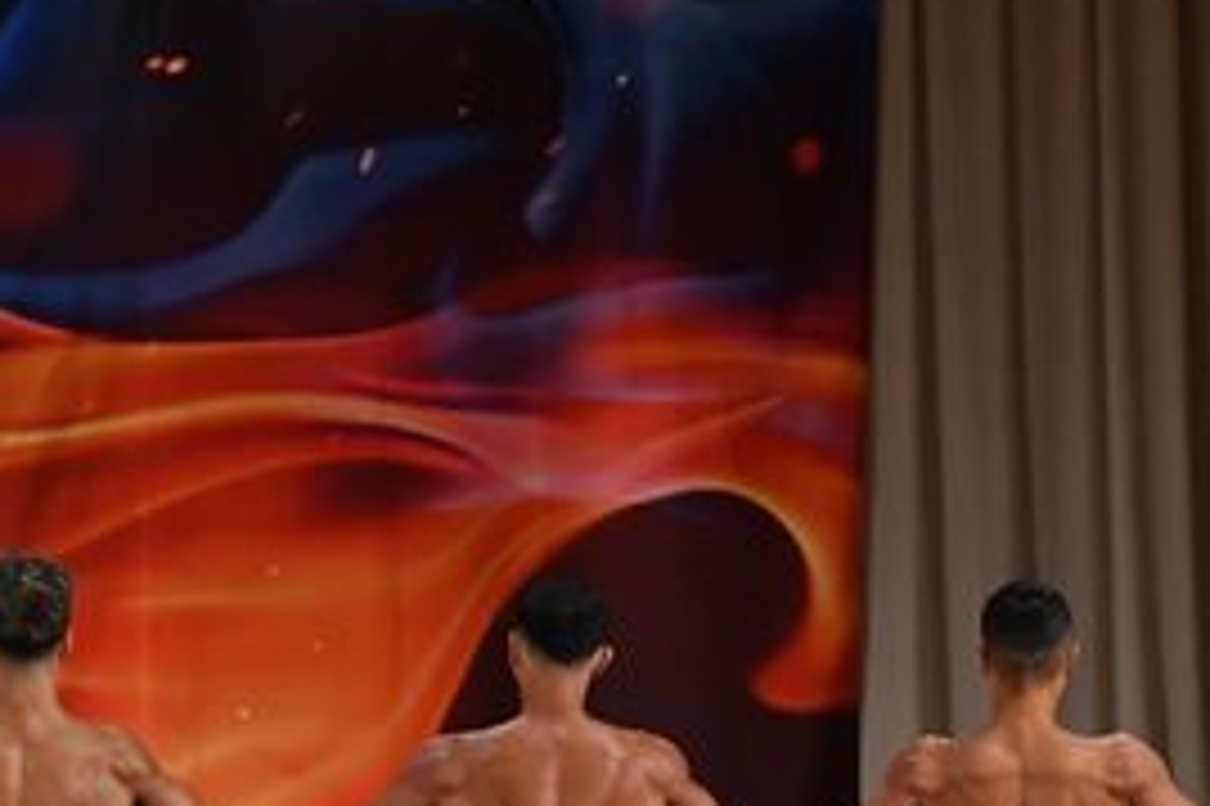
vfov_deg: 4.5
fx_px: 10144
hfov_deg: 6.8
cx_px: 618
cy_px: 770
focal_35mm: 302
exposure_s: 1/400
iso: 3200
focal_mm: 70
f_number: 5.6
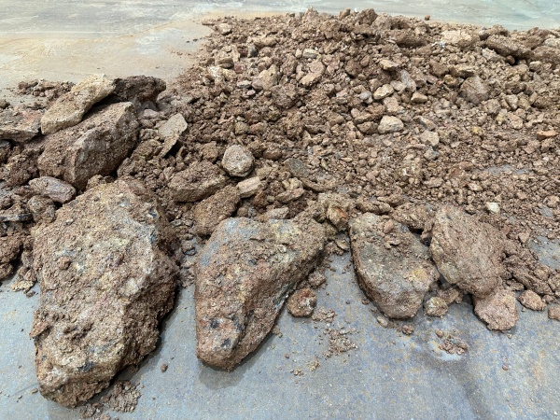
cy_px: 210
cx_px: 280
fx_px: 388
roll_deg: -3.5
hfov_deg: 71.6
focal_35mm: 24
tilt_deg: -41.9
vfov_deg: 56.8
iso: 250
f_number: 1.78
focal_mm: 6.86
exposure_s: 1/102
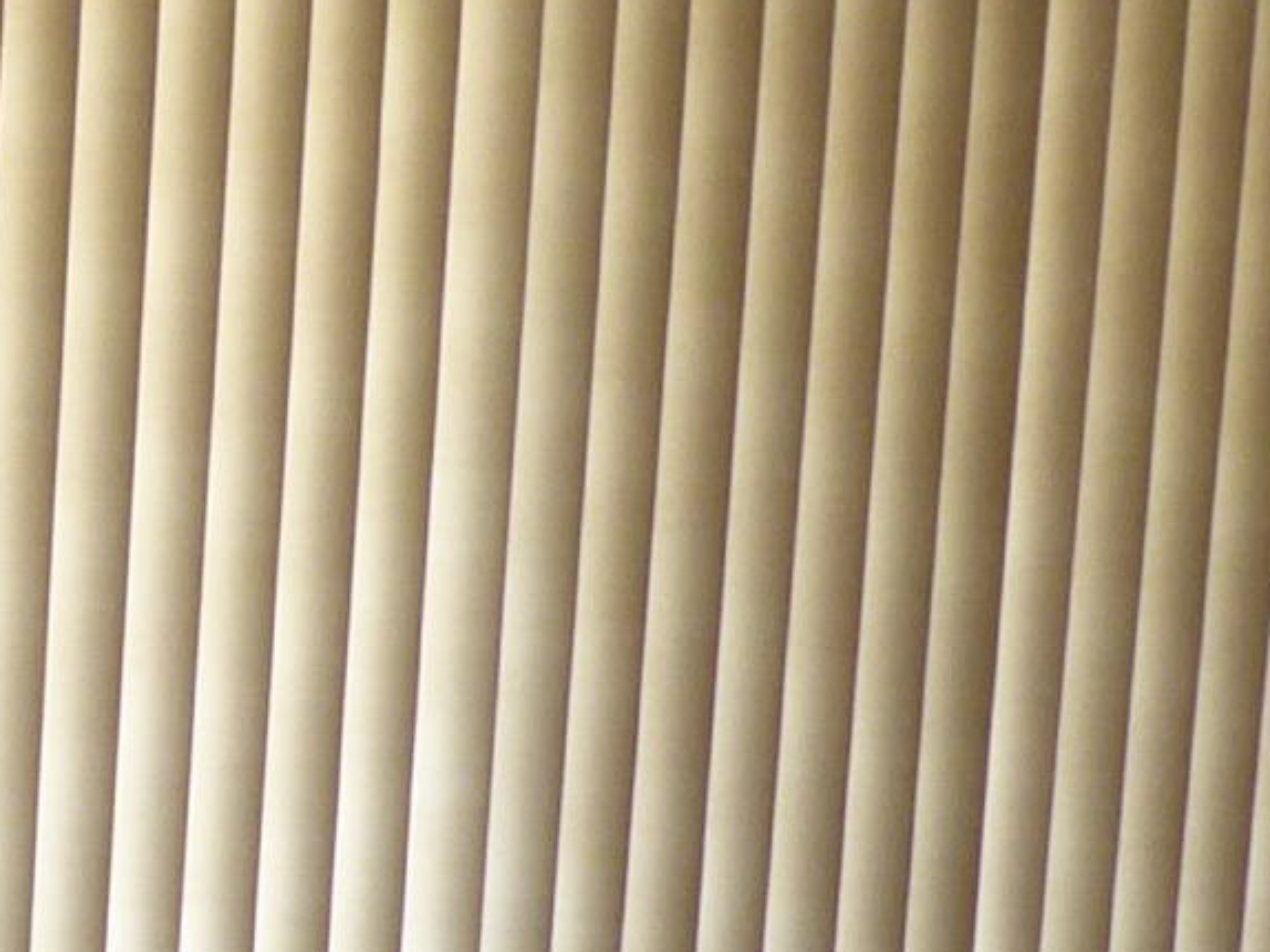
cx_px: -476
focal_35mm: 183
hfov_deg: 10.5
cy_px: 1915
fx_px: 6711
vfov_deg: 7.8
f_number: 3.7
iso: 160
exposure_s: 1/60
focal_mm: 6.3
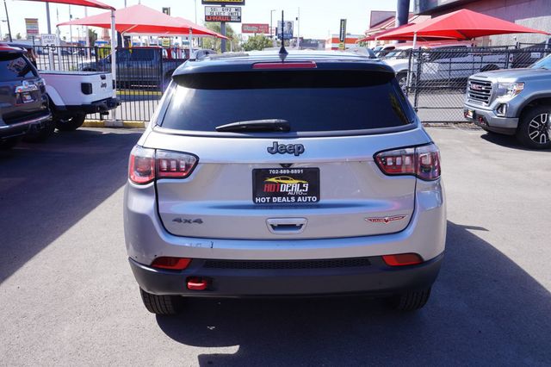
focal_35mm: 32
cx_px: 276
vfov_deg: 41.7
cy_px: 184
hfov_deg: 59.5
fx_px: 482
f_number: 9
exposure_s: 1/80
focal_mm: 21
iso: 100
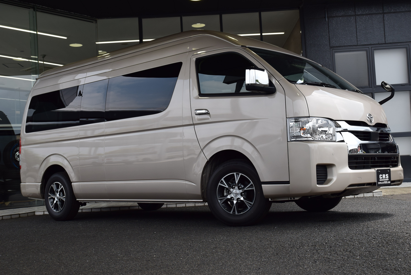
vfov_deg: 29.9
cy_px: 138
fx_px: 514
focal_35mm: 45
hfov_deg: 43.6
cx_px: 206
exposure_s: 1/400
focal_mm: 30
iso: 400
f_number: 11
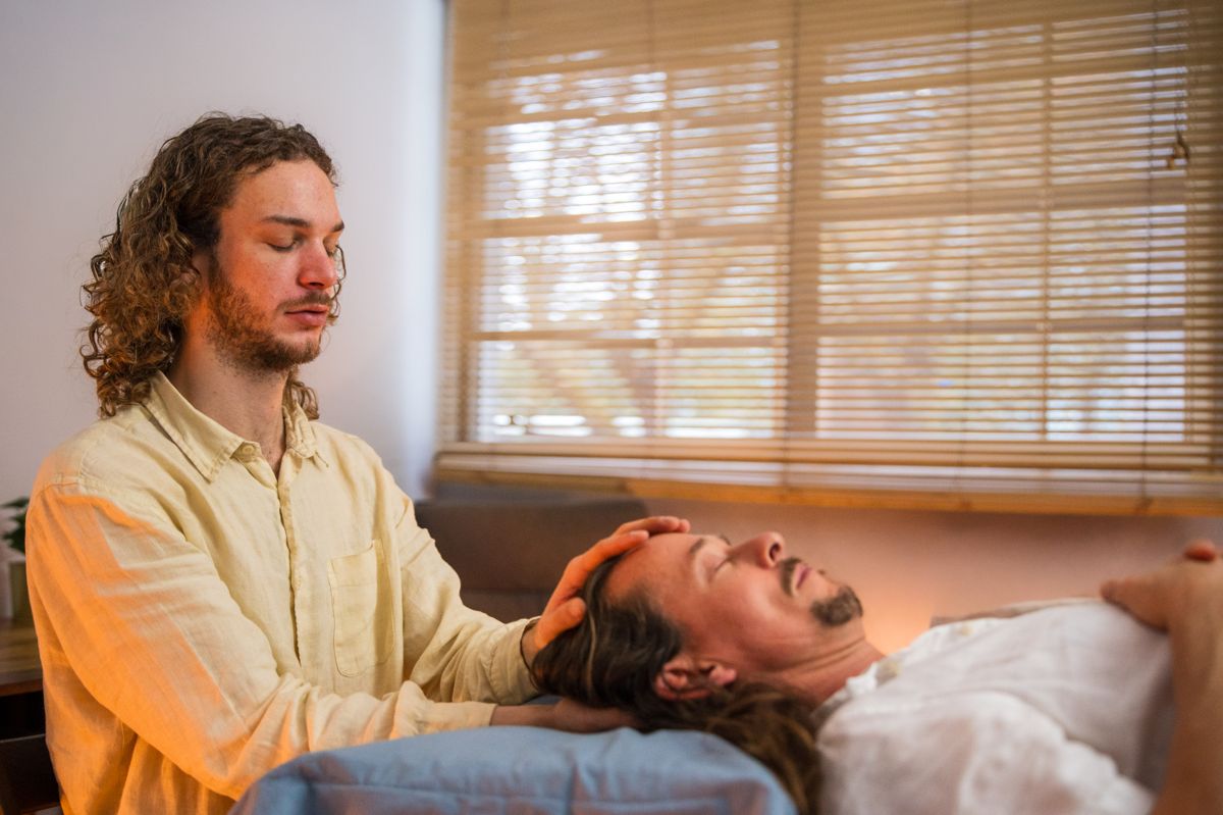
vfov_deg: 32.2
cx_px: 582
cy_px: 449
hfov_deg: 46.9
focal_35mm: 41
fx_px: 1409
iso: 1250
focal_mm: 35
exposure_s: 1/125
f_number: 2
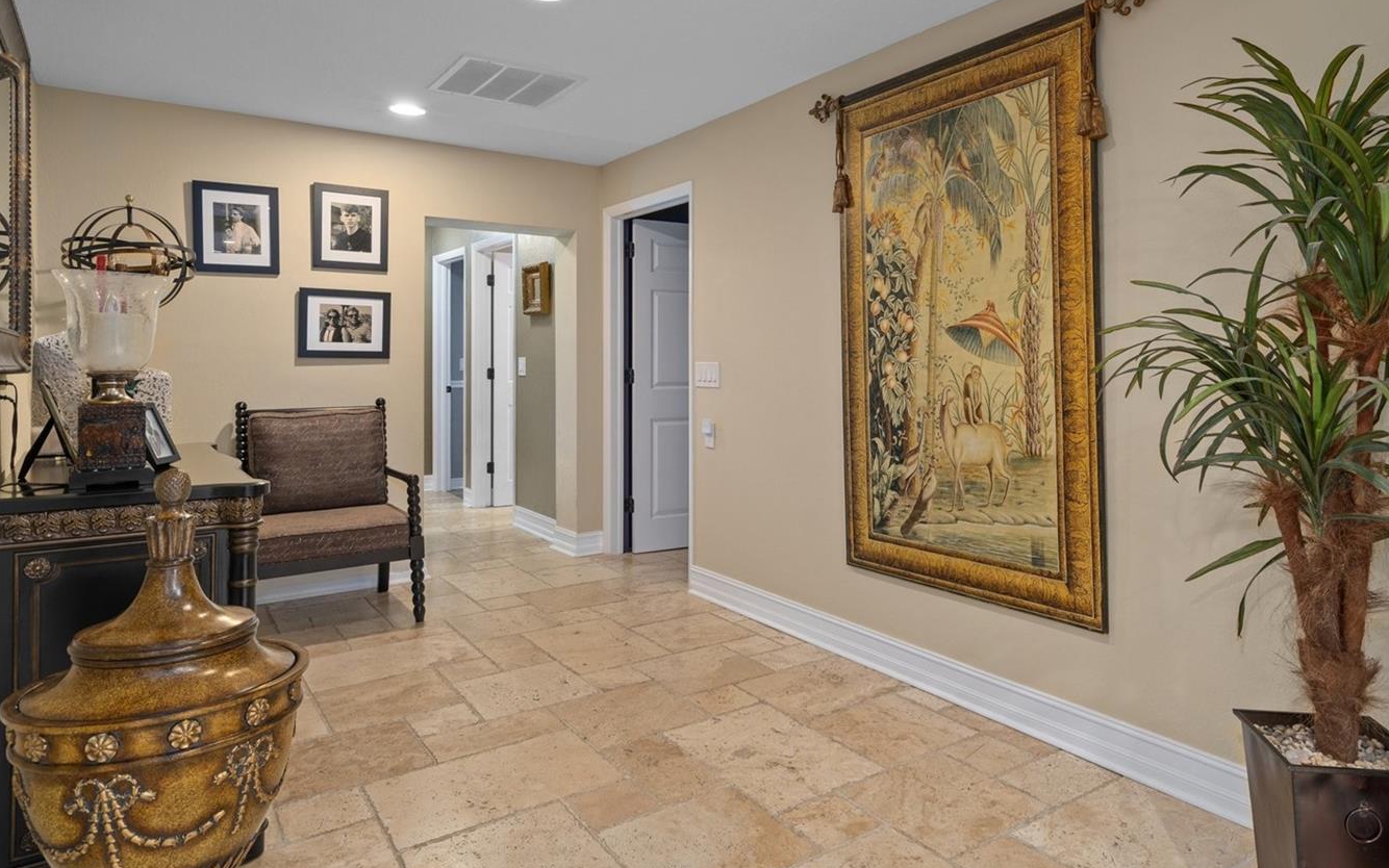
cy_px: 351
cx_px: 790
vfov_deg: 54.7
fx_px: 833
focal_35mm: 22
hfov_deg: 79.2
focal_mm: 18
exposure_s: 1.6
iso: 320
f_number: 8
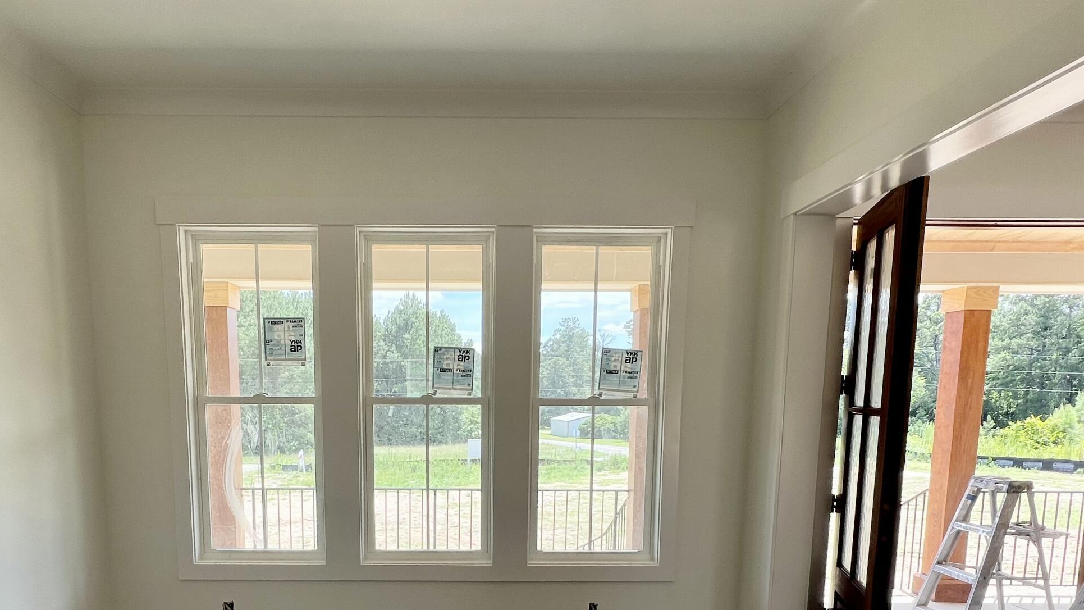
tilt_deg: -7.6
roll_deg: -0.1
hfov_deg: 80.7
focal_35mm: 22
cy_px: 479
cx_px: 466
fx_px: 632
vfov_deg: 48.8
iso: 32
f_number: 1.8
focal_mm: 1.57
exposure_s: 1/190
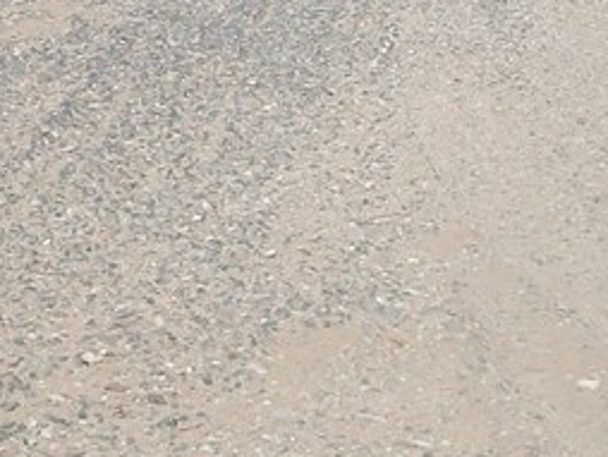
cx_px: -14
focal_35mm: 137
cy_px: -230
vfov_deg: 10.5
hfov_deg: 14.1
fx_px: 2409
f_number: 5.5
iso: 80
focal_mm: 5.7
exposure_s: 1/640
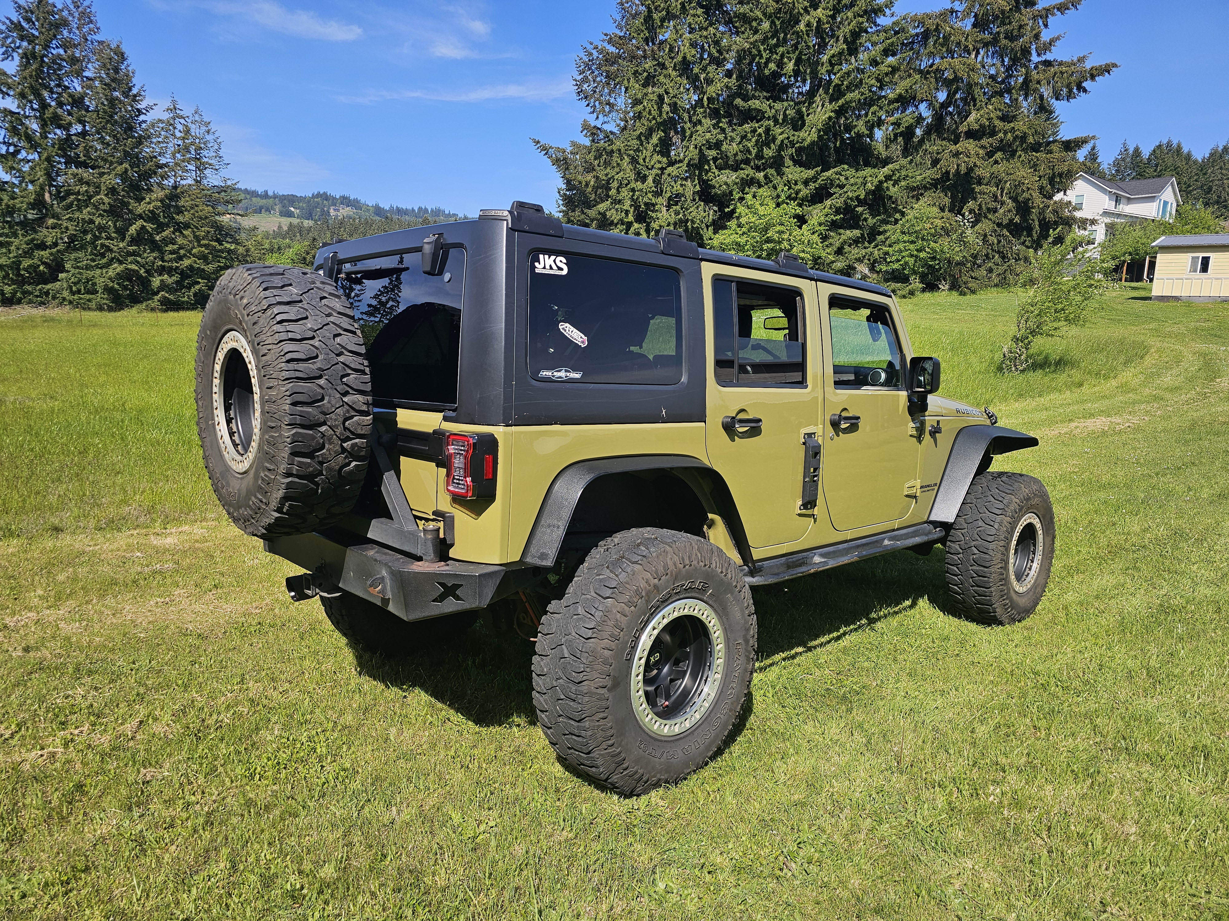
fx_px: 817
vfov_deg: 58.9
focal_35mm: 23
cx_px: 614
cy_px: 460
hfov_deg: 73.9
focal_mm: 6.3
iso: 20
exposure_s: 1/1123
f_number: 1.7
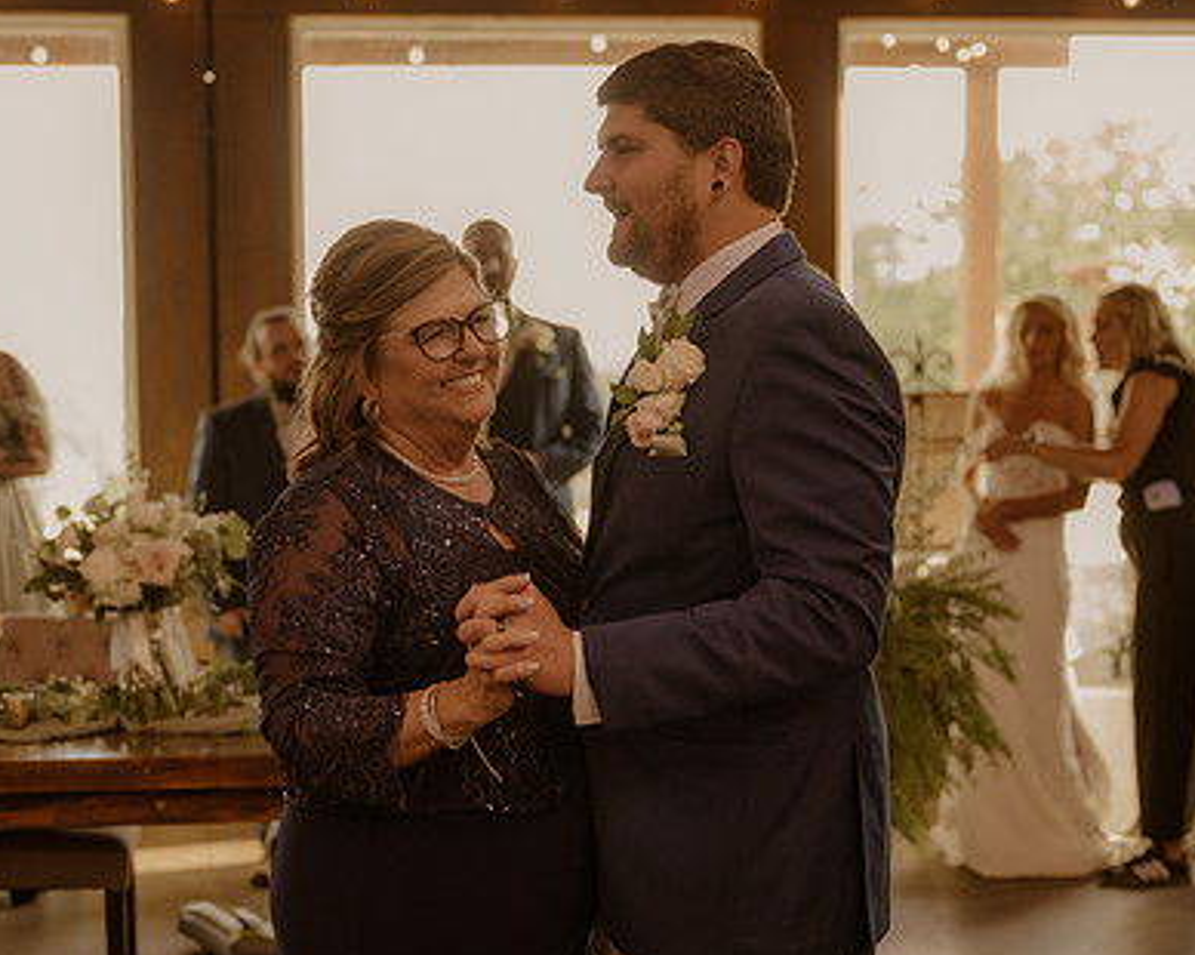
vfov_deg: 21.0
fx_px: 2581
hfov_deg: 26.1
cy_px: 531
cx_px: 567
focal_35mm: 73
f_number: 2.8
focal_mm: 52
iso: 1000
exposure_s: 1/200
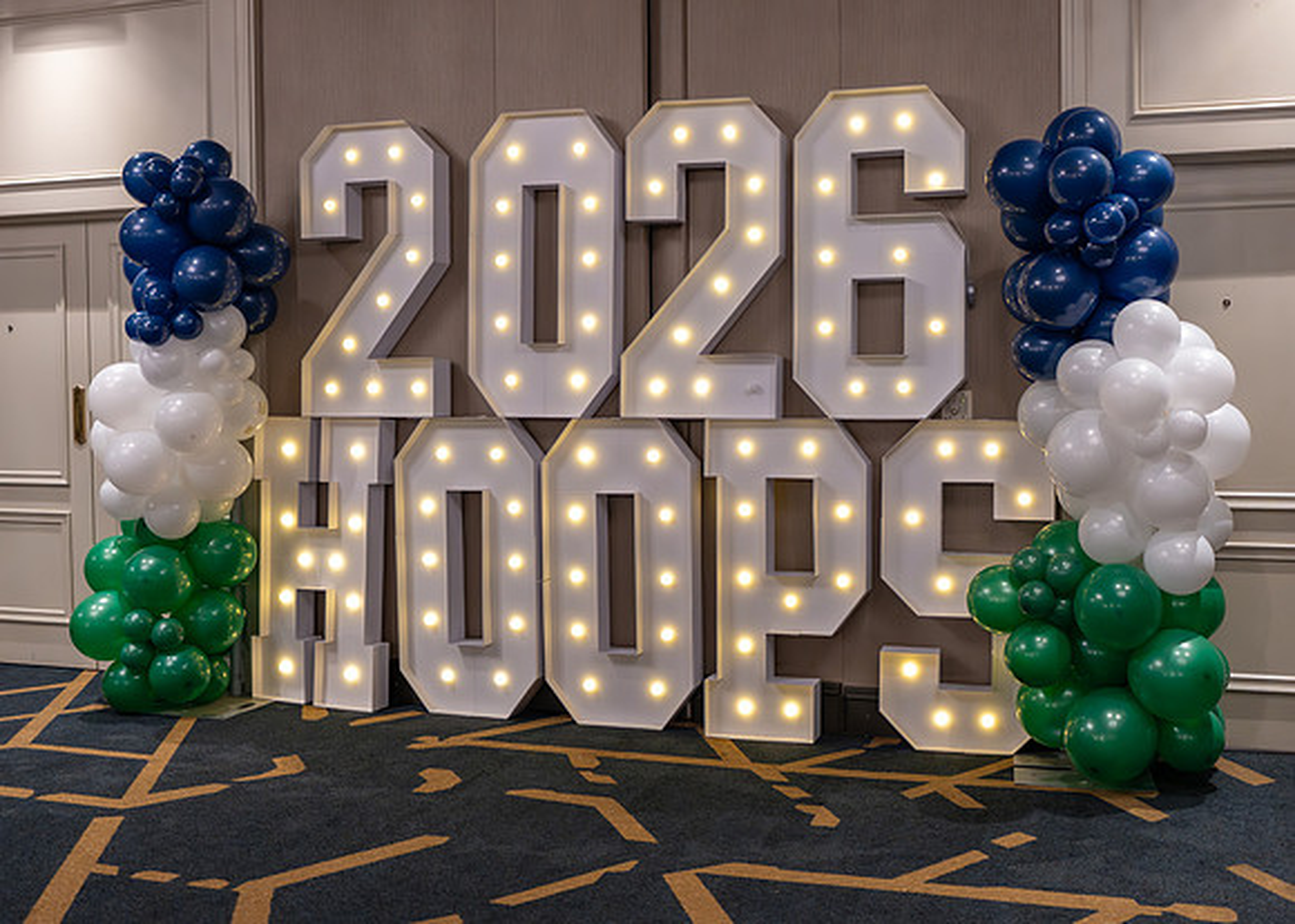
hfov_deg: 49.2
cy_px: 449
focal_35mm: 38
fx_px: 1409
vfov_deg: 36.3
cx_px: 728
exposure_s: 1/320
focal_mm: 20
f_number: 1.8
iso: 2000
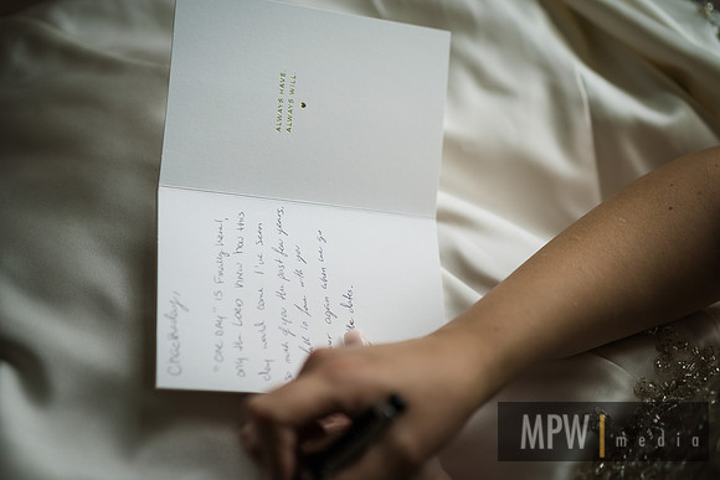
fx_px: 1100
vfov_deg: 24.6
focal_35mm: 55
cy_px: 240
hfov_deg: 36.2
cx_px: 360
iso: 100
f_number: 2
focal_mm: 55
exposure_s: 1/640
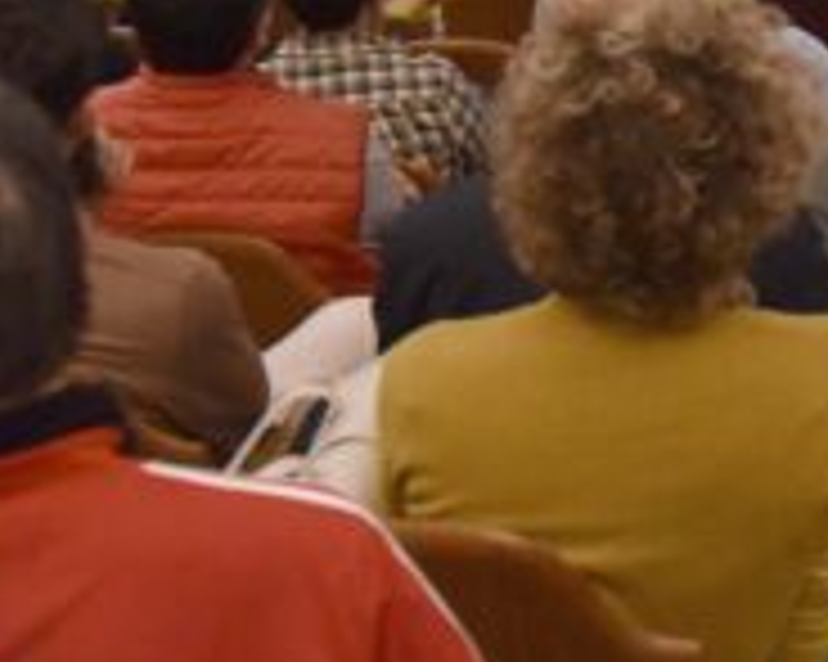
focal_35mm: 134
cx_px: 1143
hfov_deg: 13.7
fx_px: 3282
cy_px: -317
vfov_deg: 11.1
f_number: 5
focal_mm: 35
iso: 4000
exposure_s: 1/125
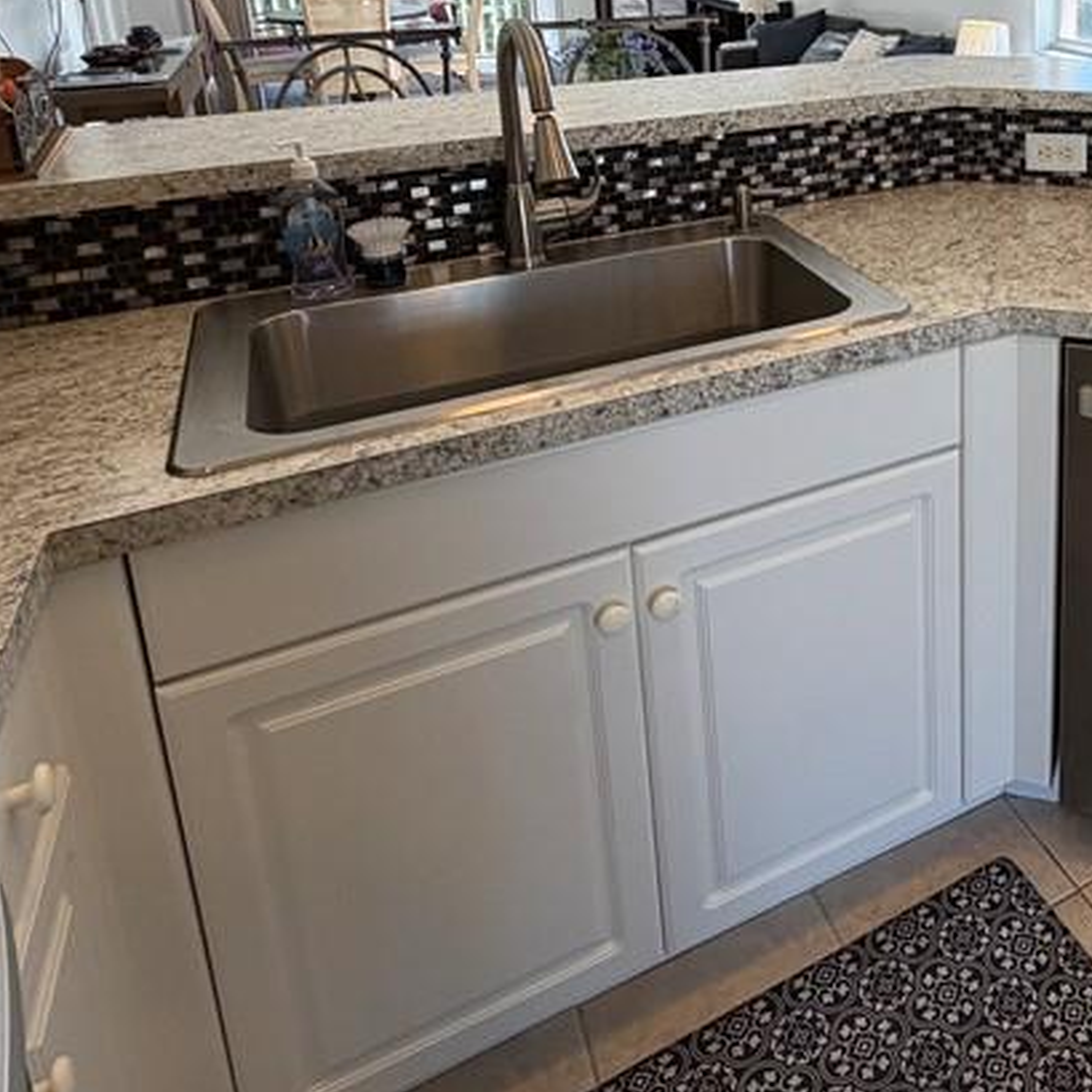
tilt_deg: -13.9
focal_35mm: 31
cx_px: 996
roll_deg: +0.2
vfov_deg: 48.3
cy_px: 158
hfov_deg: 47.0
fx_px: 1106
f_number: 2.2
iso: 100
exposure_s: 1/120
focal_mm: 2.22
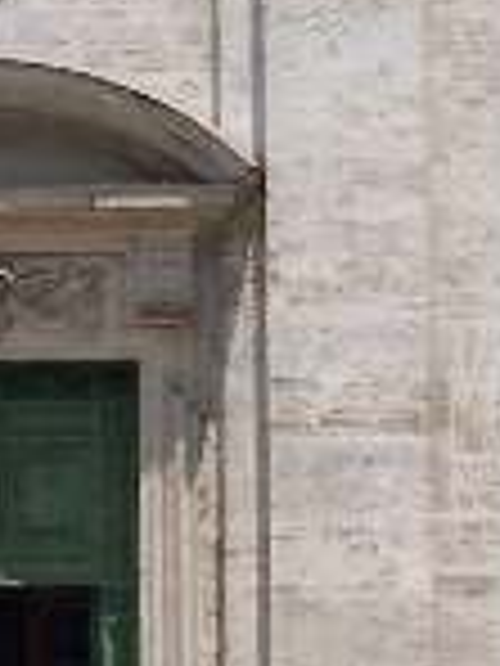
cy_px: 166
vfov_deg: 4.3
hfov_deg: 3.2
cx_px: -160
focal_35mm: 461
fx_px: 8878
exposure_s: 1/350
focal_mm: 24
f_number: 8
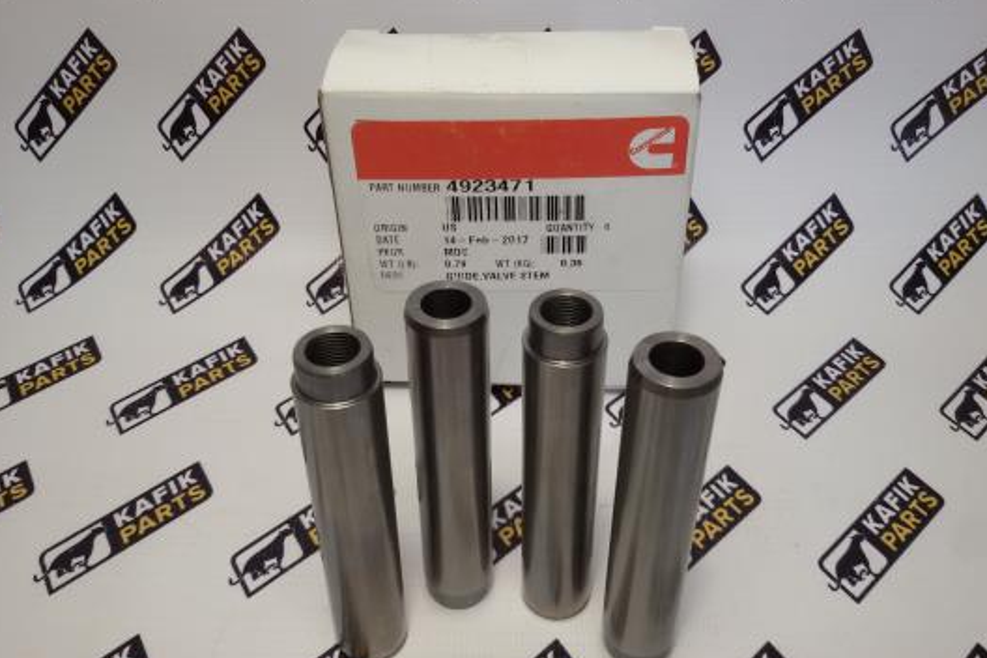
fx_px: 905
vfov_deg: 40.0
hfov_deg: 57.2
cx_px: 492
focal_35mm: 33
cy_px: 337
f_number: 2.4
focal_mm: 2.93
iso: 50
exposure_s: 1/50
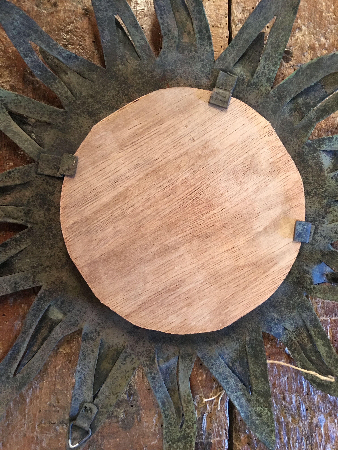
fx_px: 378
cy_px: 225
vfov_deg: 61.7
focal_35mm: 29
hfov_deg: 48.2
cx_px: 169
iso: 125
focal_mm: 4.15
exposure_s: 1/8
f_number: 2.2
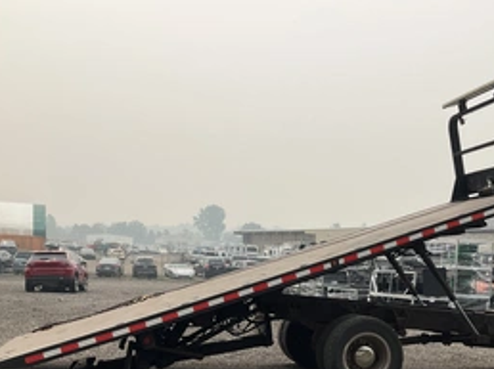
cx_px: 301
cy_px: 271
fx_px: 642
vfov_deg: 31.6
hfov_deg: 41.9
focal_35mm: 45
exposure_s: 1/2959
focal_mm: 3
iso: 25
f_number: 1.8
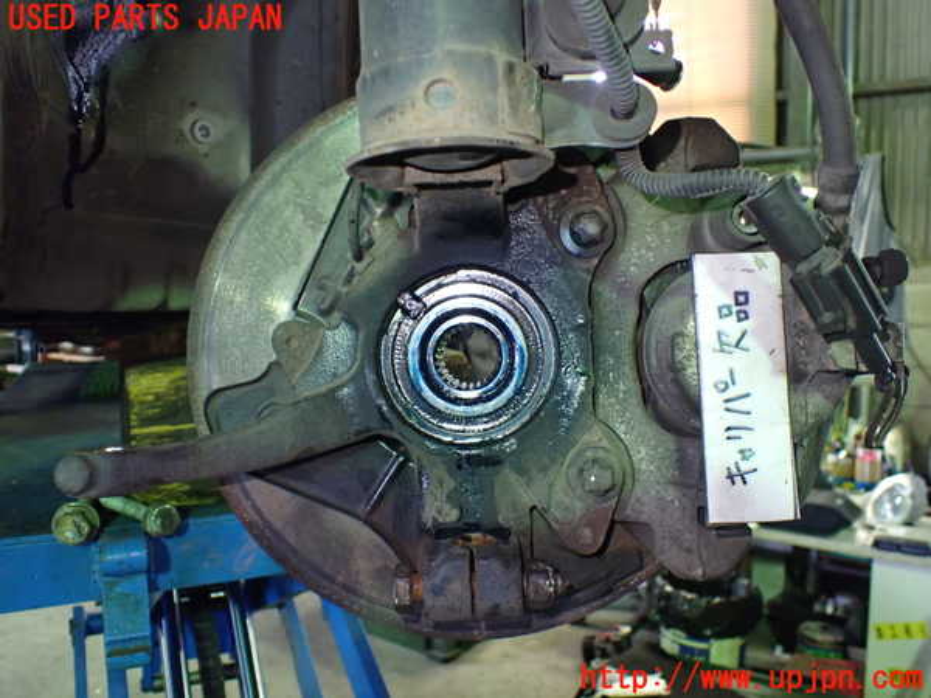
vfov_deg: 46.8
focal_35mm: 30
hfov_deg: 60.0
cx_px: 466
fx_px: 807
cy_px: 349
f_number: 2.3
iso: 800
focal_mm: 5.4
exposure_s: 1/50
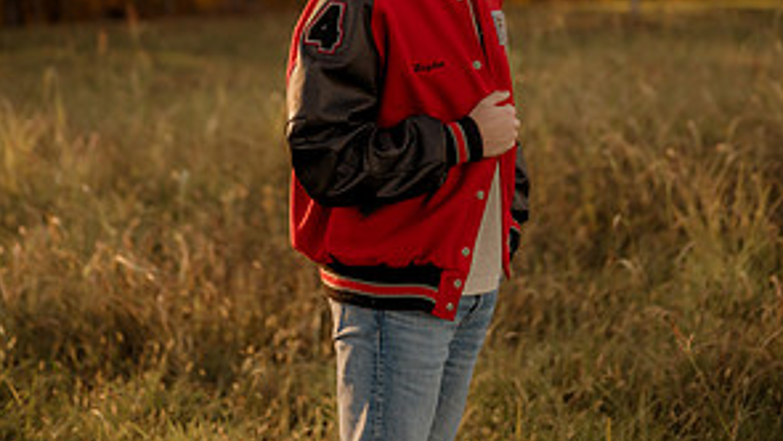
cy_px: -5
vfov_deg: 14.8
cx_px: 393
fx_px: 1661
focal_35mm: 80
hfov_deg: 26.5
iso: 250
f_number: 1.8
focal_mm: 50
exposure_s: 1/1000
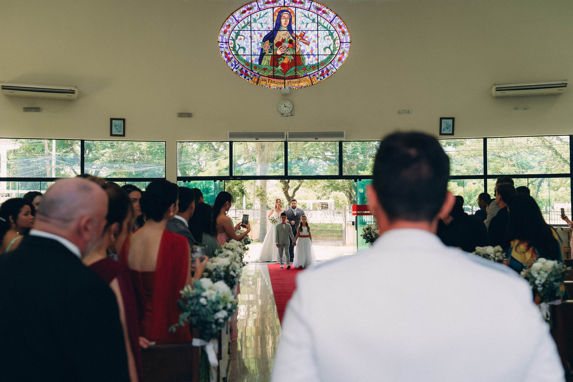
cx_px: 286
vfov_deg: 34.1
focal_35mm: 39
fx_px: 622
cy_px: 191
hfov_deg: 49.4
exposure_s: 1/320
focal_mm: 37
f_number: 2.8
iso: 320
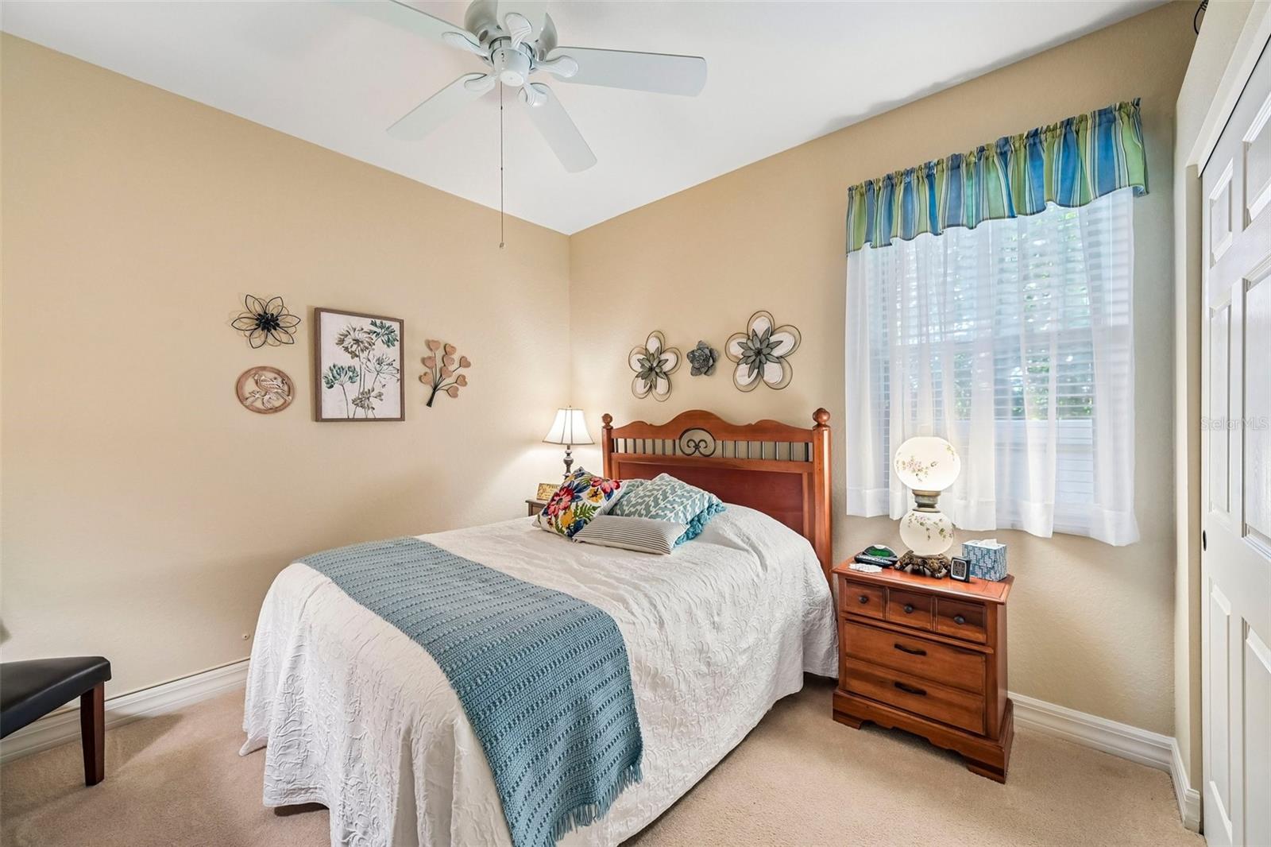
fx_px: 494
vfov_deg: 81.2
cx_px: 636
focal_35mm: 14
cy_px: 424
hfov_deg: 104.3
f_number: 8
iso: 400
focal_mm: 14
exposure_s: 1/8
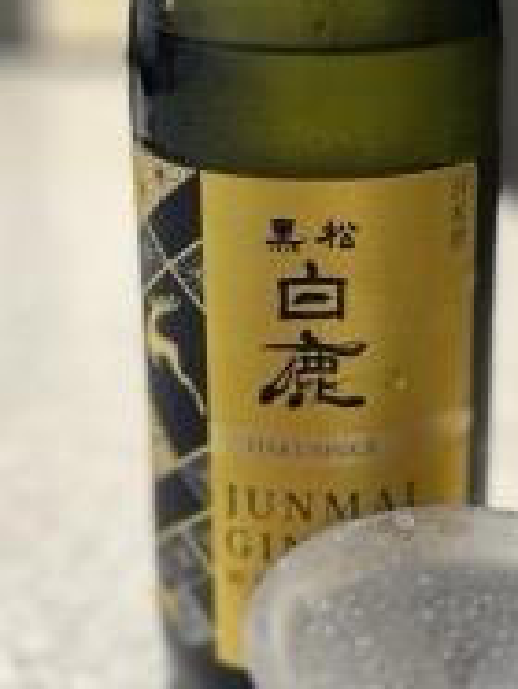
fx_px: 1334
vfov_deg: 28.9
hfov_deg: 21.8
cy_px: 274
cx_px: 370
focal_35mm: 67
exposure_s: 1/60
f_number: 1.5
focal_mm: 5.7
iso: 125
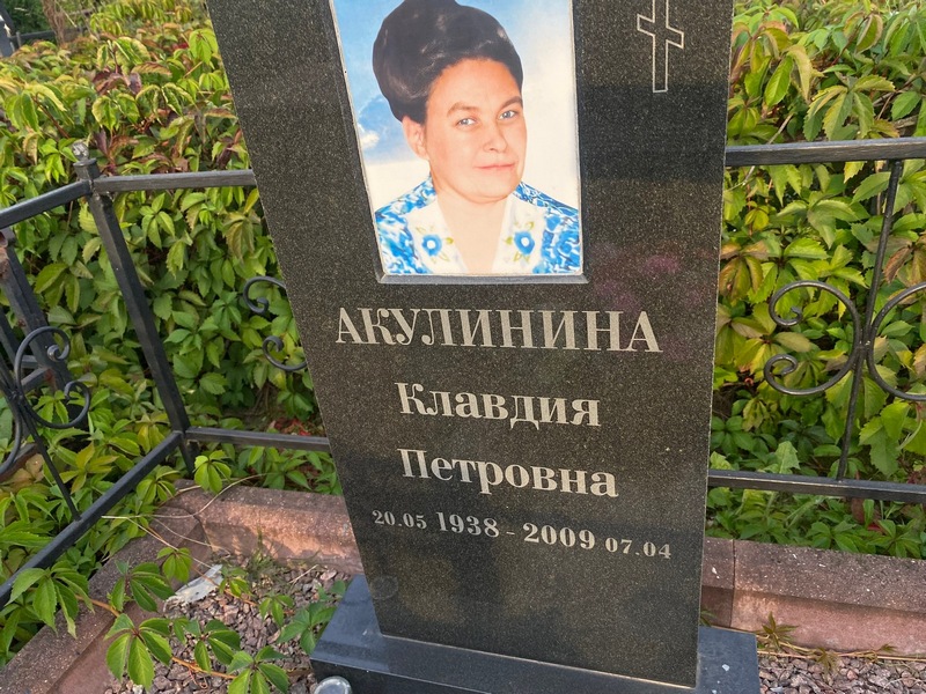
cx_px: 463
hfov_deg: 67.3
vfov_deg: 53.1
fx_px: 696
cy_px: 347
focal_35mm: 26
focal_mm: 4.25
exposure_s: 1/912
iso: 32
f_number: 1.8
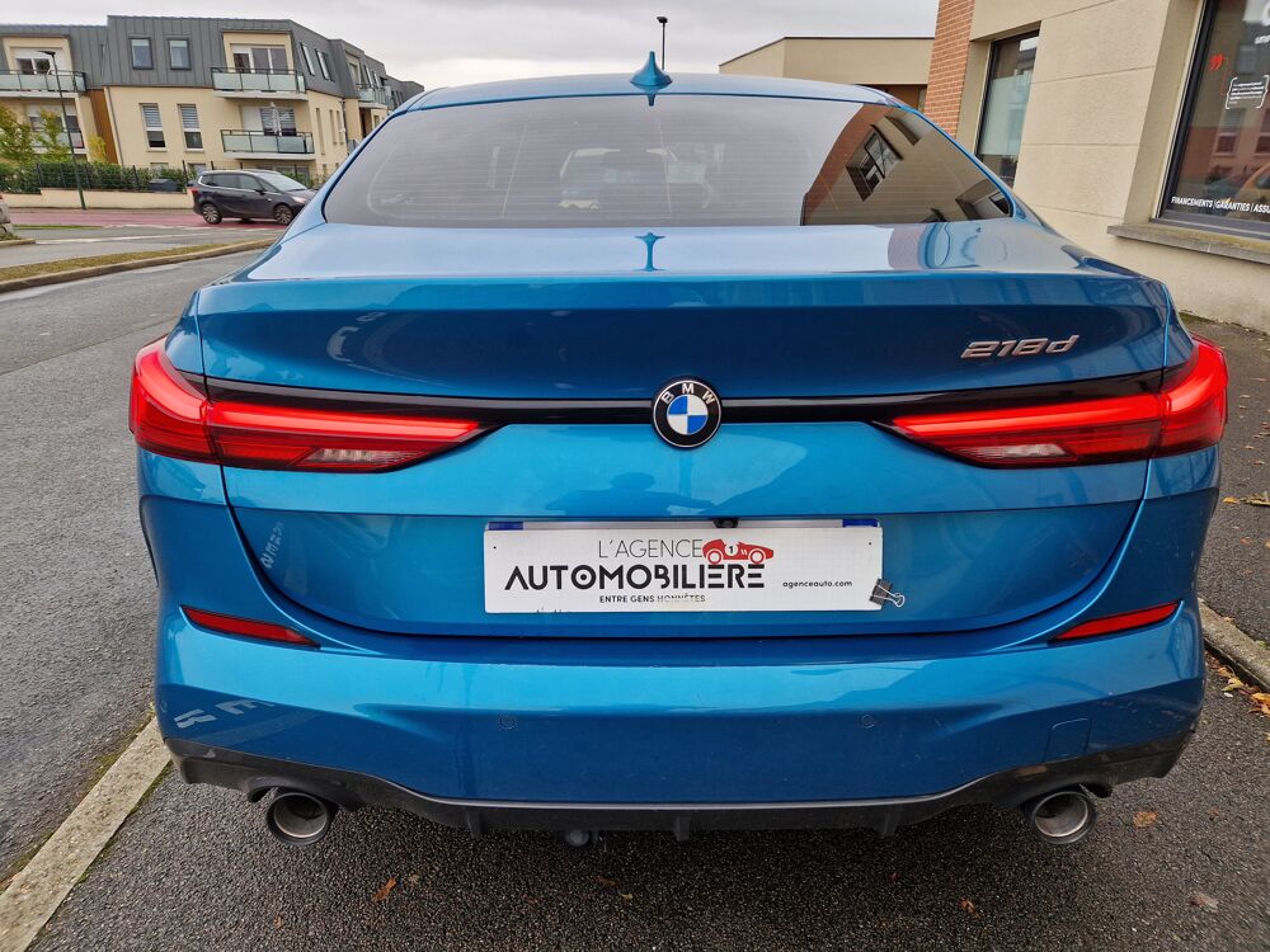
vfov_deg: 58.9
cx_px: 635
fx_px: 844
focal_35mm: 23
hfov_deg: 73.9
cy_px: 476
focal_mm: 5.4
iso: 50
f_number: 1.8
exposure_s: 1/180
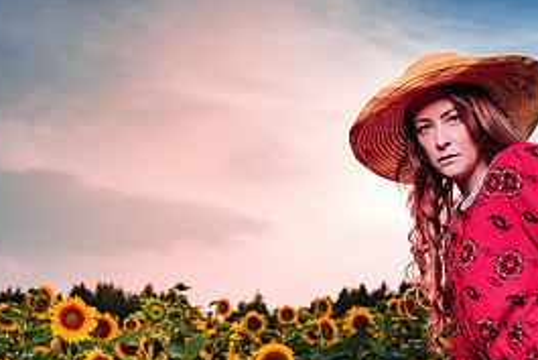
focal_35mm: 66
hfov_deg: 30.2
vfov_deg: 20.2
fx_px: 987
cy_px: 330
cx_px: 363
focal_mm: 28
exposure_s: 1/250
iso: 64
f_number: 4.5
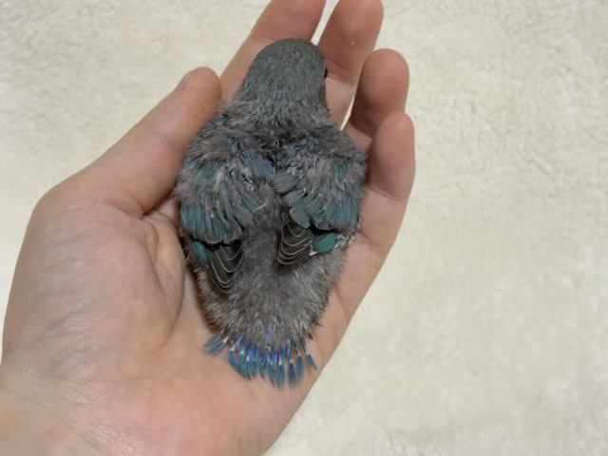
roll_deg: +0.7
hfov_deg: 36.8
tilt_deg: -28.2
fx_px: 913
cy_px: 228
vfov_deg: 28.0
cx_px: 304
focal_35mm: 52
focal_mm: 5.96
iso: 160
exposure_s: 1/33
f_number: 1.6
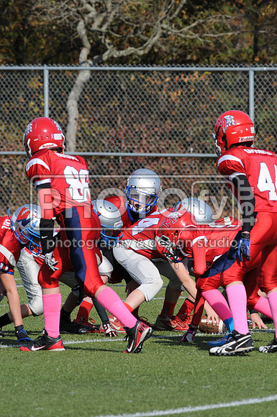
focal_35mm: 450
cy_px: 208
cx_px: 138
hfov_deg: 3.0
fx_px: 5209
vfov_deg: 4.6
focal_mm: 300
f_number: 9
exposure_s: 1/500
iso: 200
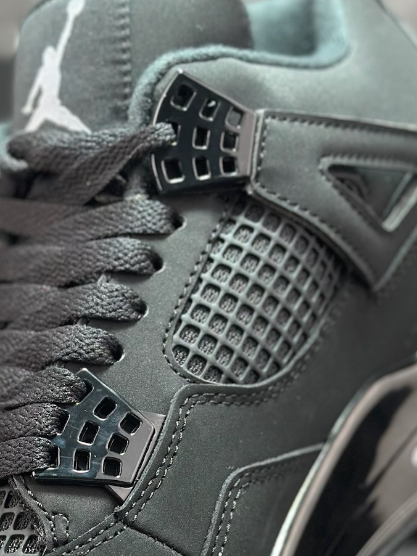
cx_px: 178
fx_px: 1752
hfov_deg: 13.6
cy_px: 456
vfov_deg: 17.9
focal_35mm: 109
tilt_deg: -53.1
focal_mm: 6.86
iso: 64
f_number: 1.78
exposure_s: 1/148
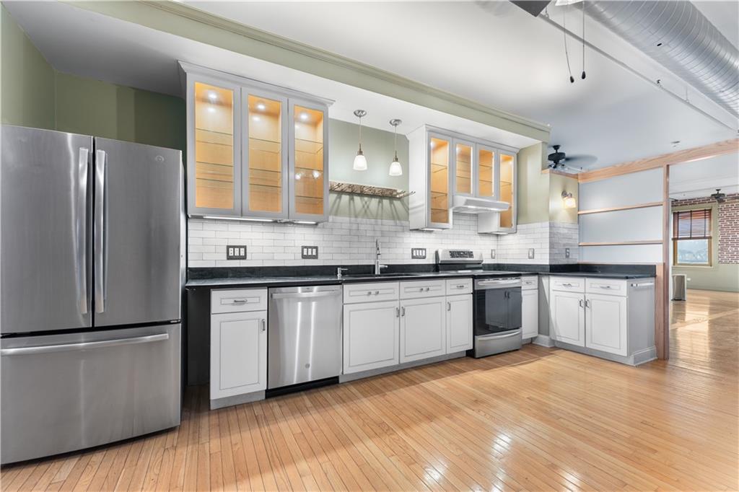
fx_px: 287
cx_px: 370
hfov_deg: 104.3
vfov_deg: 81.2
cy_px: 246
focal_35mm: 14
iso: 200
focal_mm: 14
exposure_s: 1/1.25
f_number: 4
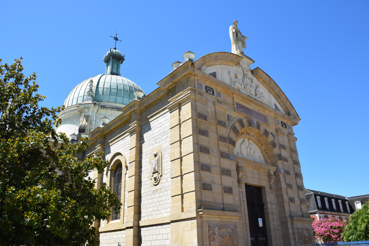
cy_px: 123
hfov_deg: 67.4
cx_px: 184
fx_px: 277
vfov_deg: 47.9
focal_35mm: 27
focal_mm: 18
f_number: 10
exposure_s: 1/400
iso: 200
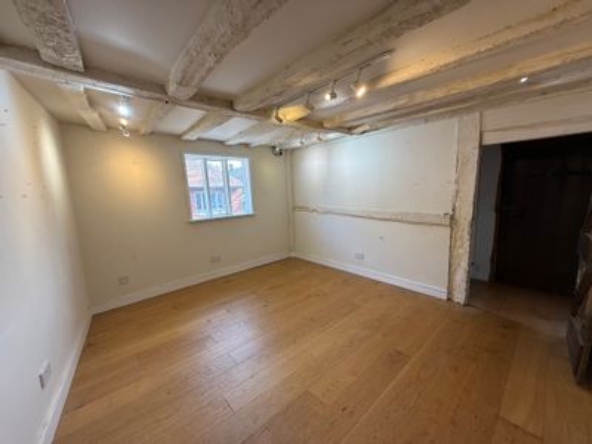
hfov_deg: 102.1
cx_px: 296
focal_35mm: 14
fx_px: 239
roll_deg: +2.3
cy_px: 222
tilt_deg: -8.6
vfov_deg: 85.7
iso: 64
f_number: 2.2
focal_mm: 2.22
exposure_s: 1/100
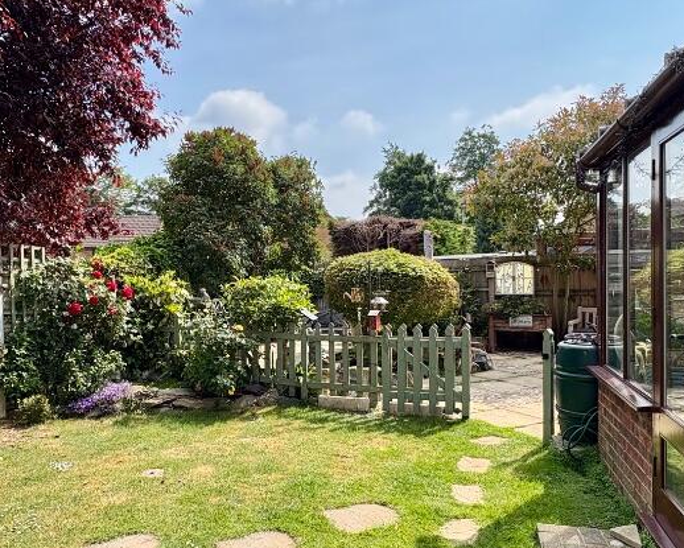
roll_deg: +1.3
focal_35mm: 27
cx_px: 288
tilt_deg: -1.2
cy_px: 293
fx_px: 547
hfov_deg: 63.7
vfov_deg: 53.2
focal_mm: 2.22
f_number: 2.2
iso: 64
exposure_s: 1/1709
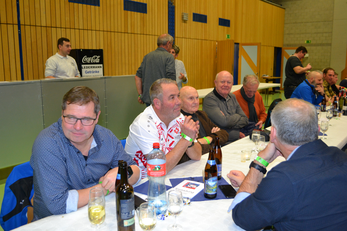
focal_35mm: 33
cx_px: 174
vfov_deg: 40.0
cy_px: 116
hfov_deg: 57.2
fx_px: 318
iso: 1100
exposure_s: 1/60
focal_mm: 22
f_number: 3.8
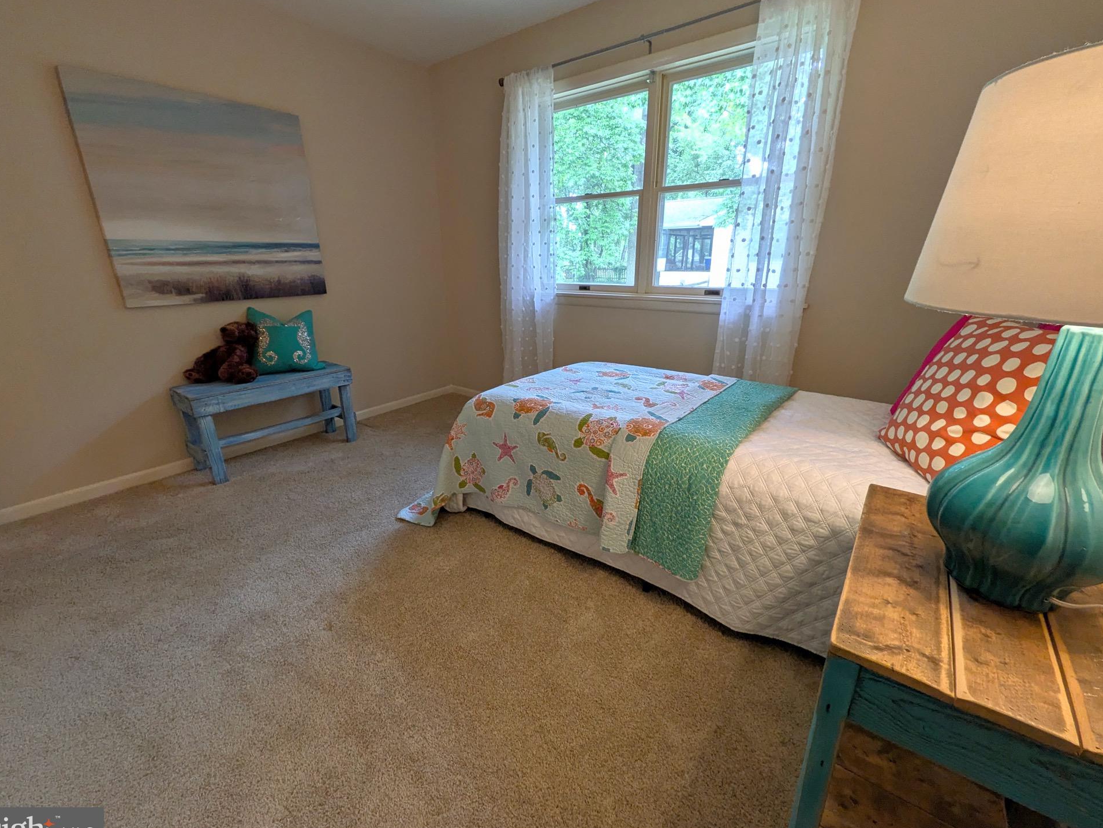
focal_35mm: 15
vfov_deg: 81.8
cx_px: 551
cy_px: 411
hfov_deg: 98.2
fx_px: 478
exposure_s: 1/45.9
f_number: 2.2
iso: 212
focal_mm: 1.85
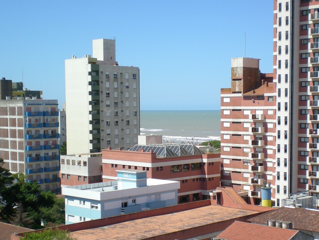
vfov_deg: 23.2
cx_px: 208
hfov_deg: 30.5
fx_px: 581
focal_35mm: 63
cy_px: 163
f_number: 4.9
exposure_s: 1/344
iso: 50
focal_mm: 7.4
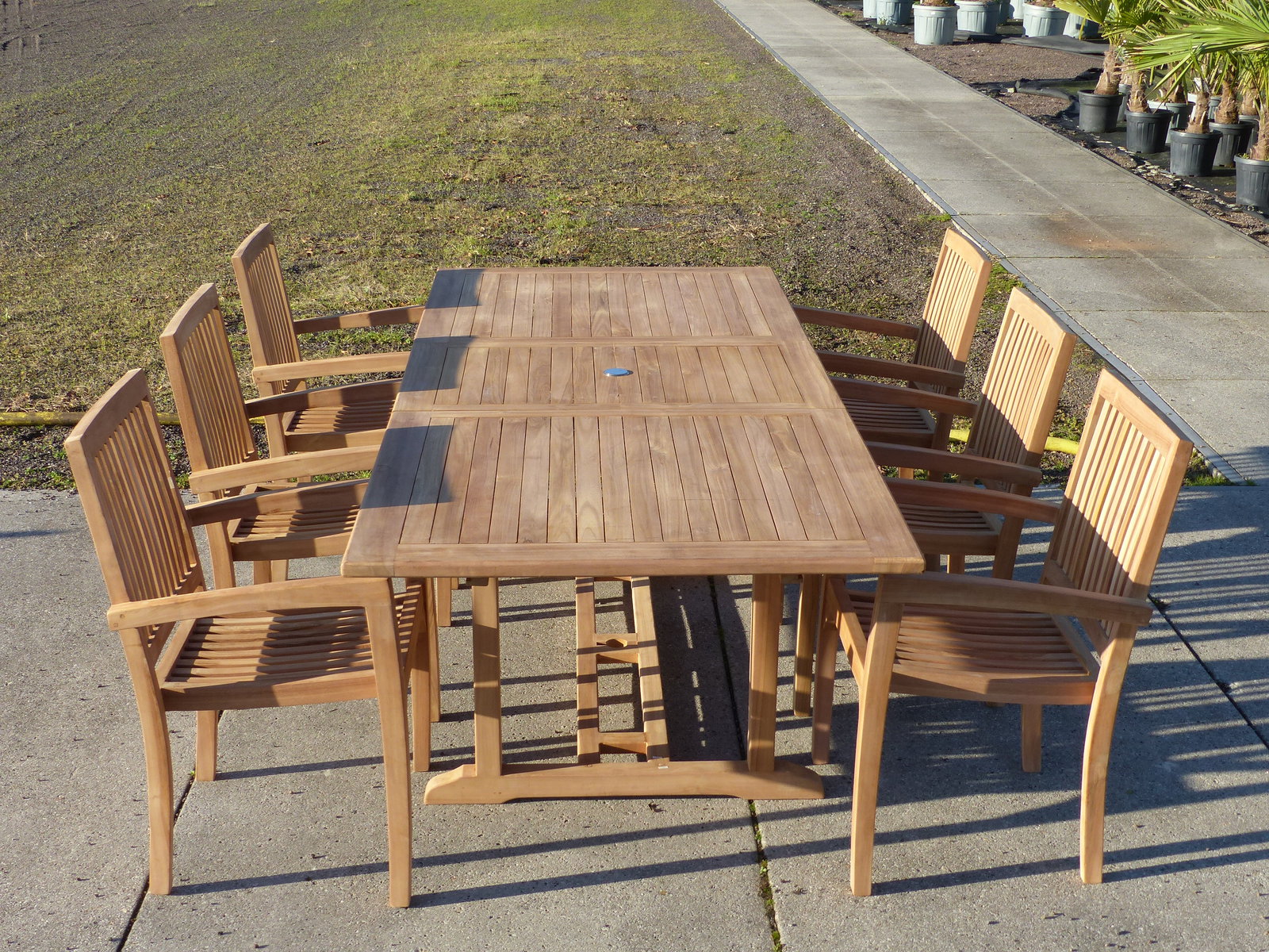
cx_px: 634
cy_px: 476
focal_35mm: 49
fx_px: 1796
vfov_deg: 29.7
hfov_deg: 38.9
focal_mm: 8.7
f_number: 4
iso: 100
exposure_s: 1/400
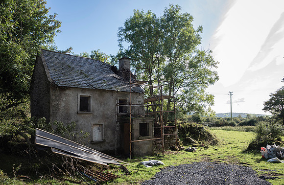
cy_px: 99
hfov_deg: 64.9
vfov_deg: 45.0
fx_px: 223
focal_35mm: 29
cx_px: 149
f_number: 5.6
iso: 64
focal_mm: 27
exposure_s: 1/80
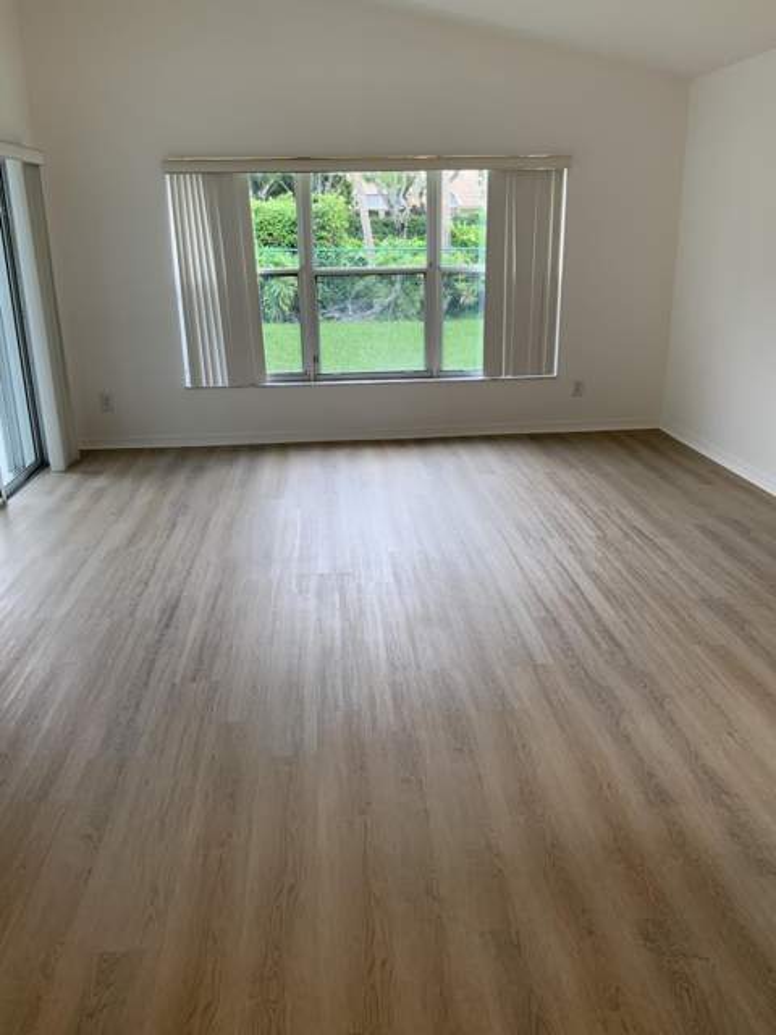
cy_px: 518
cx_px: 388
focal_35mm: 29
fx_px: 867
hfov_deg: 48.2
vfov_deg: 61.7
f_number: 1.8
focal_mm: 3
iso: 50
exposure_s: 1/120
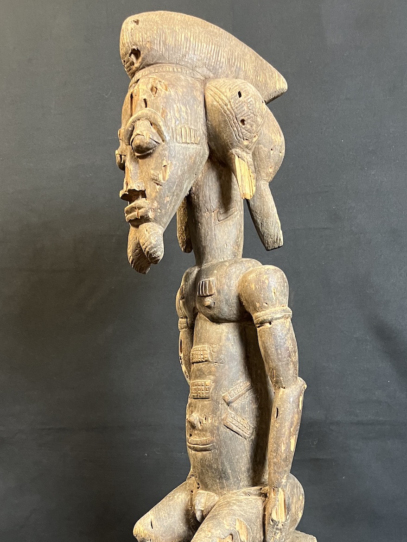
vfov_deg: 45.8
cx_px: 209
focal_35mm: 40
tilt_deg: +4.4
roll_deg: -0.3
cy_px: 377
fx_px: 627
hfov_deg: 36.0
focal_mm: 5.1
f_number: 1.6
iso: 400
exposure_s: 1/33
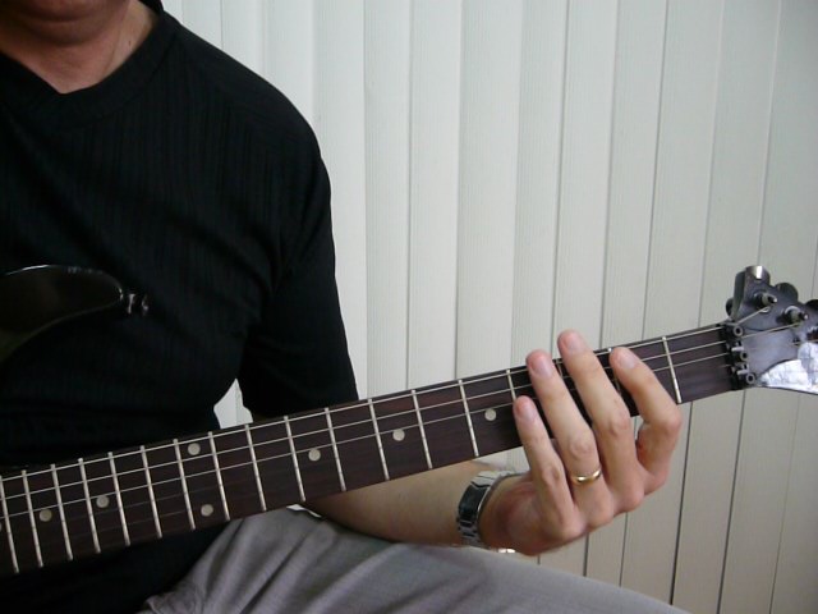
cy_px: 307
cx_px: 409
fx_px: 827
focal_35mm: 35
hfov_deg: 52.6
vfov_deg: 40.7
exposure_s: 1/30
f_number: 2.8
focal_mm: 5.8
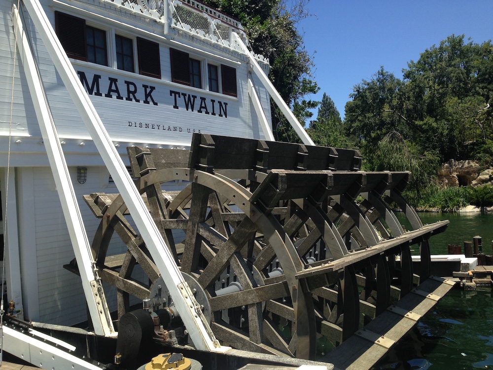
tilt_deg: +2.0
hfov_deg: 55.4
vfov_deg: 42.9
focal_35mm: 33
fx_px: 470
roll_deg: +4.3
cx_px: 246
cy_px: 185
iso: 50
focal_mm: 4.12
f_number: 2.4
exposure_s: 1/1205
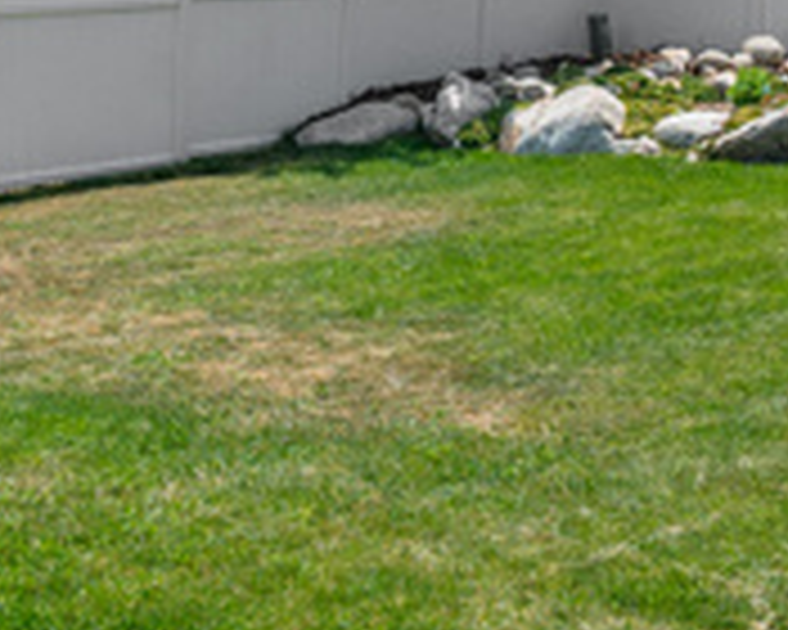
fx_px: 1796
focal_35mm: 77
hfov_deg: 24.7
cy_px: -187
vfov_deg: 18.5
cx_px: 365
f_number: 7.1
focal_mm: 14
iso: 500
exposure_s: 1/1600
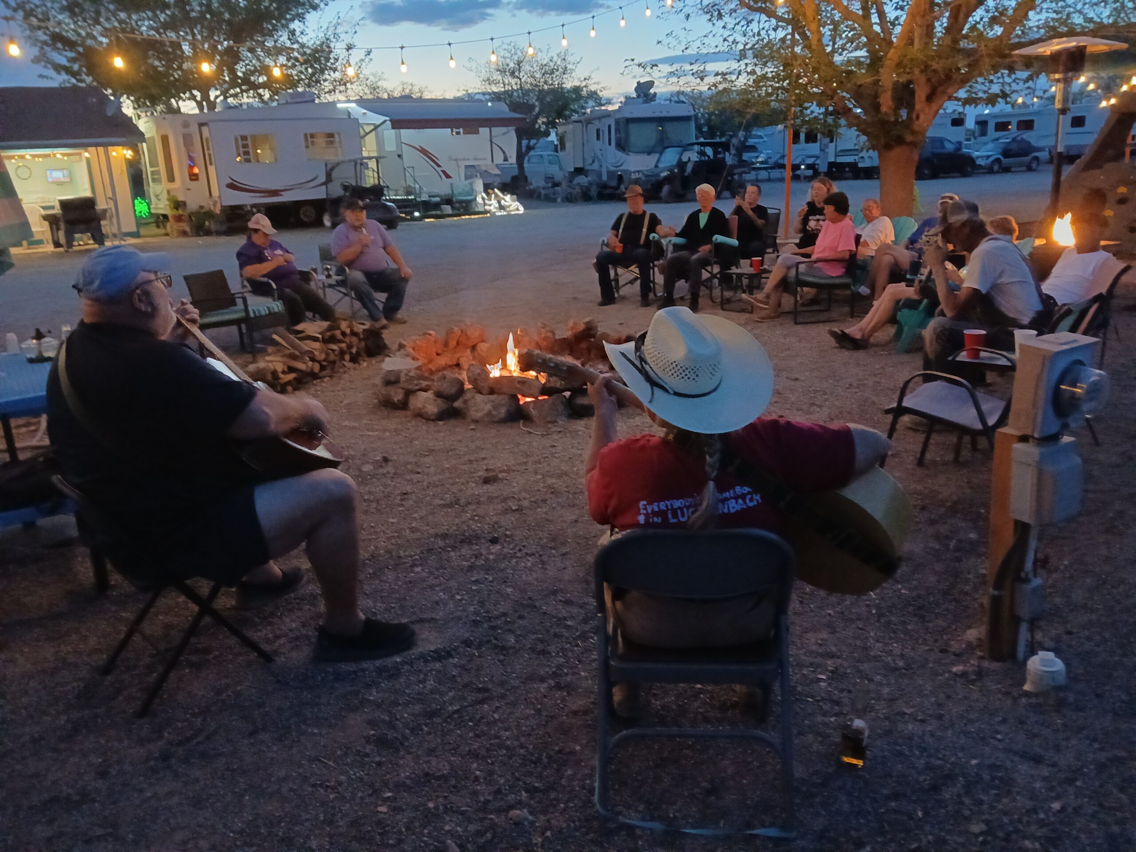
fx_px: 853
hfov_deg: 67.3
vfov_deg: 53.1
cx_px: 568
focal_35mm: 26
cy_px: 426
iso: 1250
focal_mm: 3.98
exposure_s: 1/15
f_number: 1.8
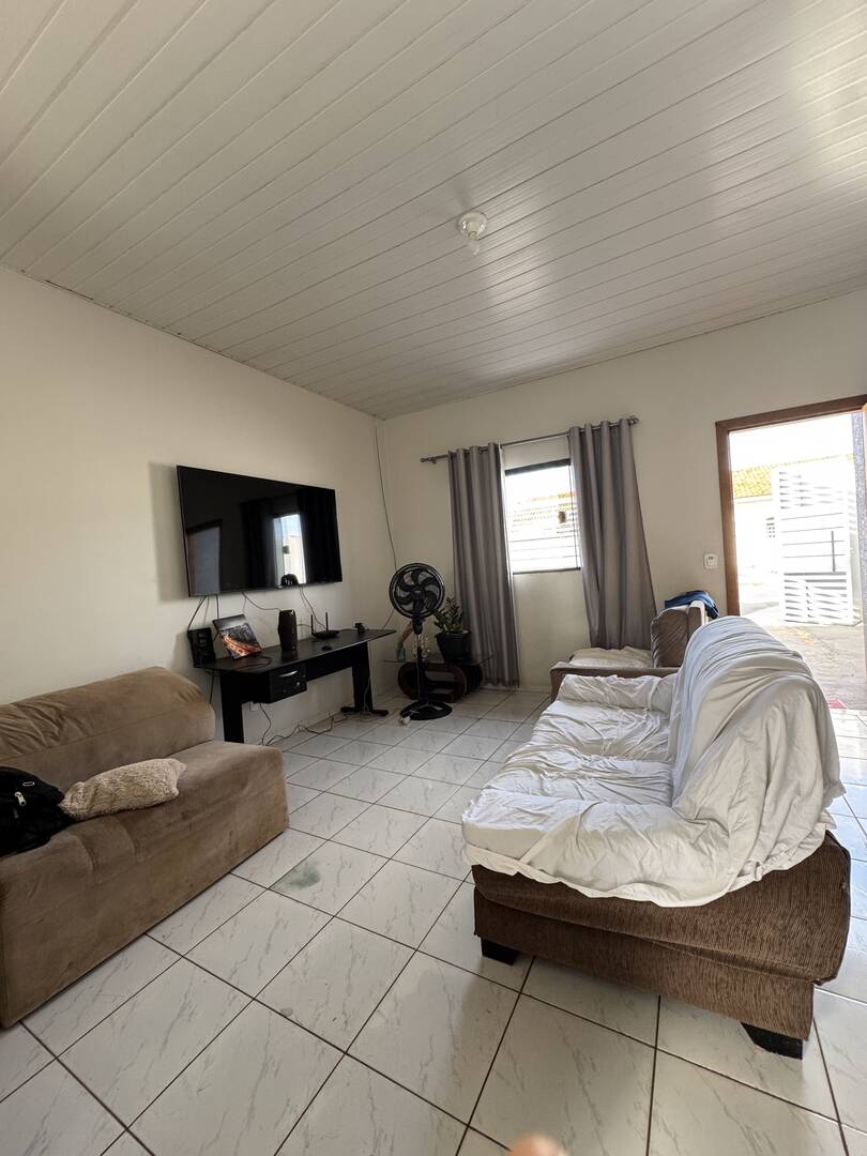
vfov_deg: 102.1
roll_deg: +4.7
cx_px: 434
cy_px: 578
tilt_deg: -2.5
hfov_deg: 85.7
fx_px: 468
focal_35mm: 14
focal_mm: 2.22
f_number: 2.2
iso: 200
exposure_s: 1/99
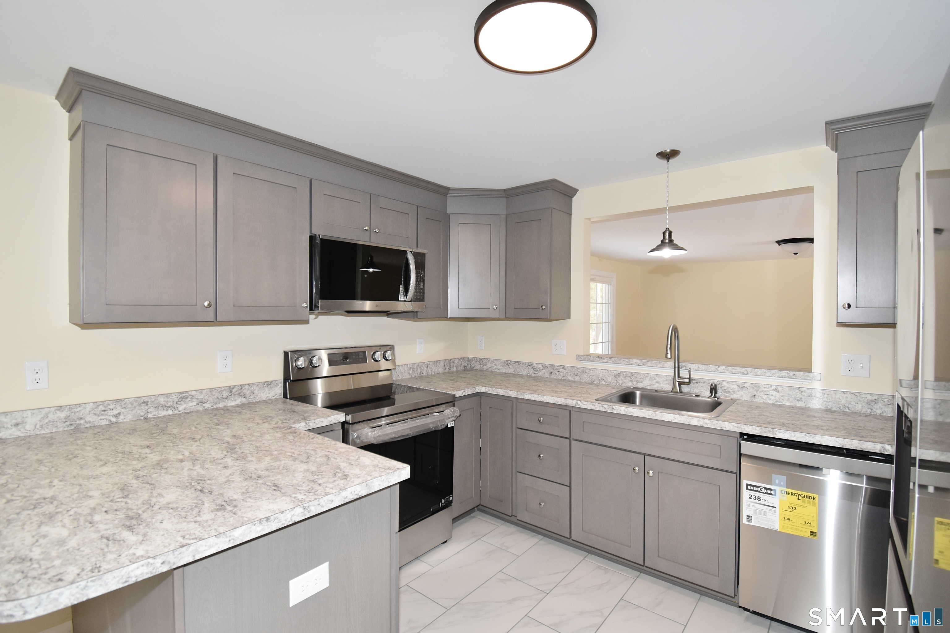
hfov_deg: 100.4
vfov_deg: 77.3
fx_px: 396
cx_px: 475
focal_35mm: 15
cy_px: 316
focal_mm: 10
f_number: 5.6
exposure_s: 1/125
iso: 800
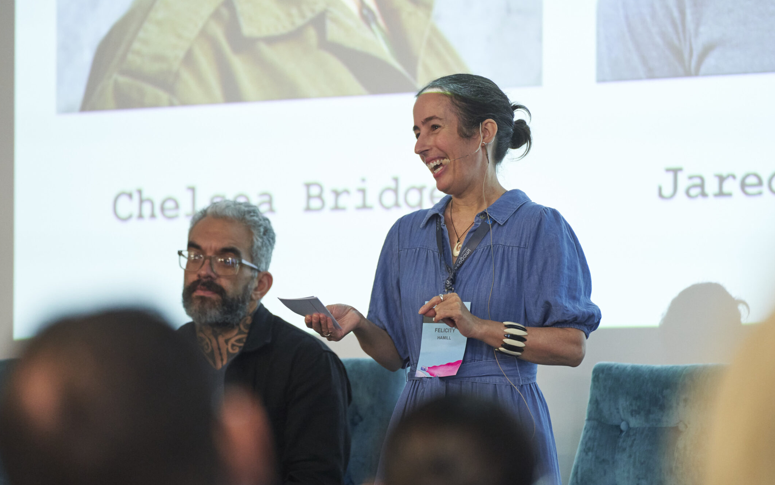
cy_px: 268
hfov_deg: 10.6
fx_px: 4161
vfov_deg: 6.7
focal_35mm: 197
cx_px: 402
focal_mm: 161
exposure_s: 1/200
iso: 2500
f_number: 2.8
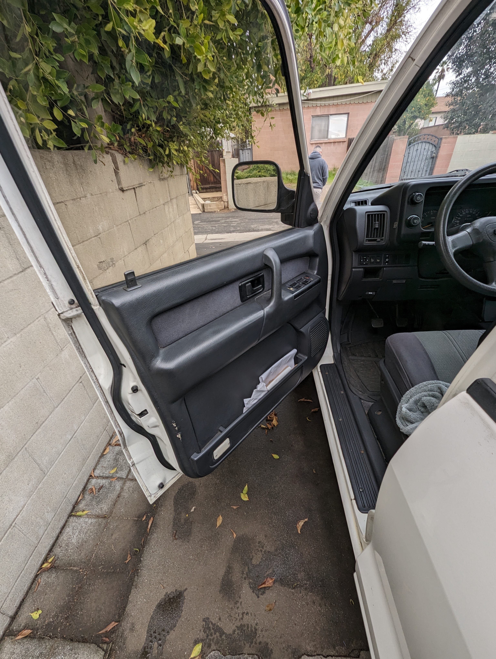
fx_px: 248
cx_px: 248
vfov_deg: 106.1
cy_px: 330
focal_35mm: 13
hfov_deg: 90.1
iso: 44
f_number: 2.2
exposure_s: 1/125
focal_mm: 1.95
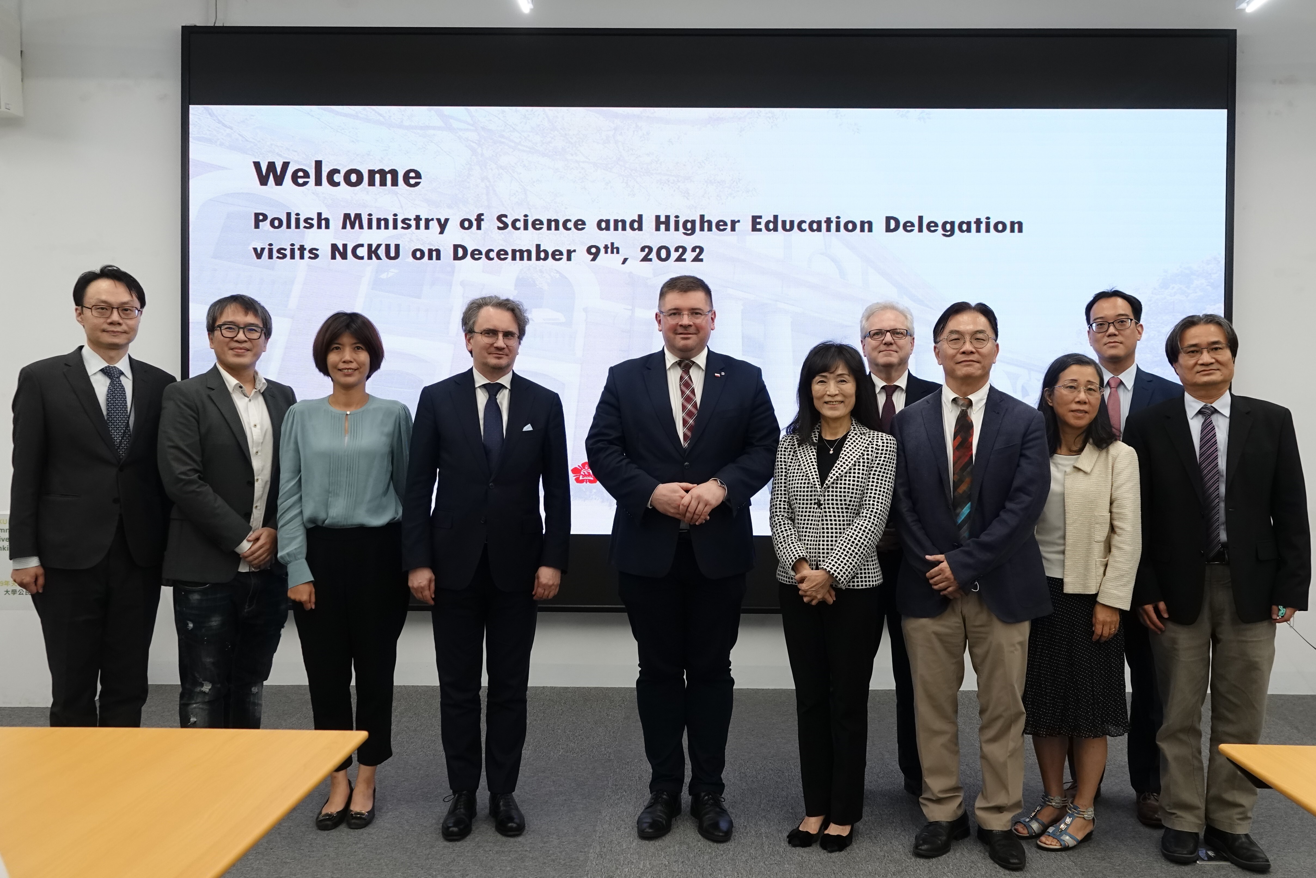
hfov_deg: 71.5
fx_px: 914
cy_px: 439
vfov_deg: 51.3
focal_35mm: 25
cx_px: 658
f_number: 2.5
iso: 1000
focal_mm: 9.3
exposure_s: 1/250
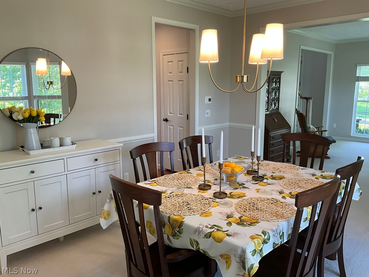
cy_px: 138
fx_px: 309
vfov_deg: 48.2
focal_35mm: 29
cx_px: 184
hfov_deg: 61.7
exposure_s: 1/60
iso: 50
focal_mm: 3
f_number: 1.8
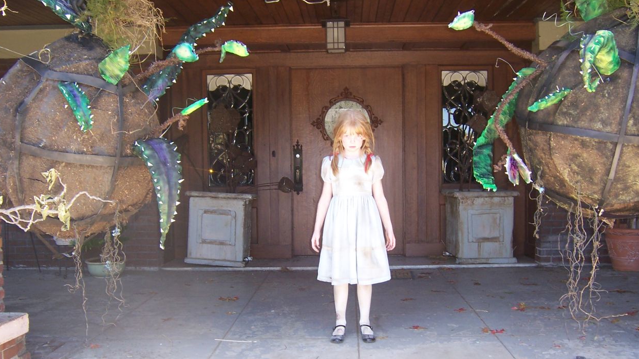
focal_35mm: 37
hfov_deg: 54.0
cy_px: 212
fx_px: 627
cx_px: 322
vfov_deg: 31.9
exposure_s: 1/60
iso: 80
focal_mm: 5.5
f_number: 3.4
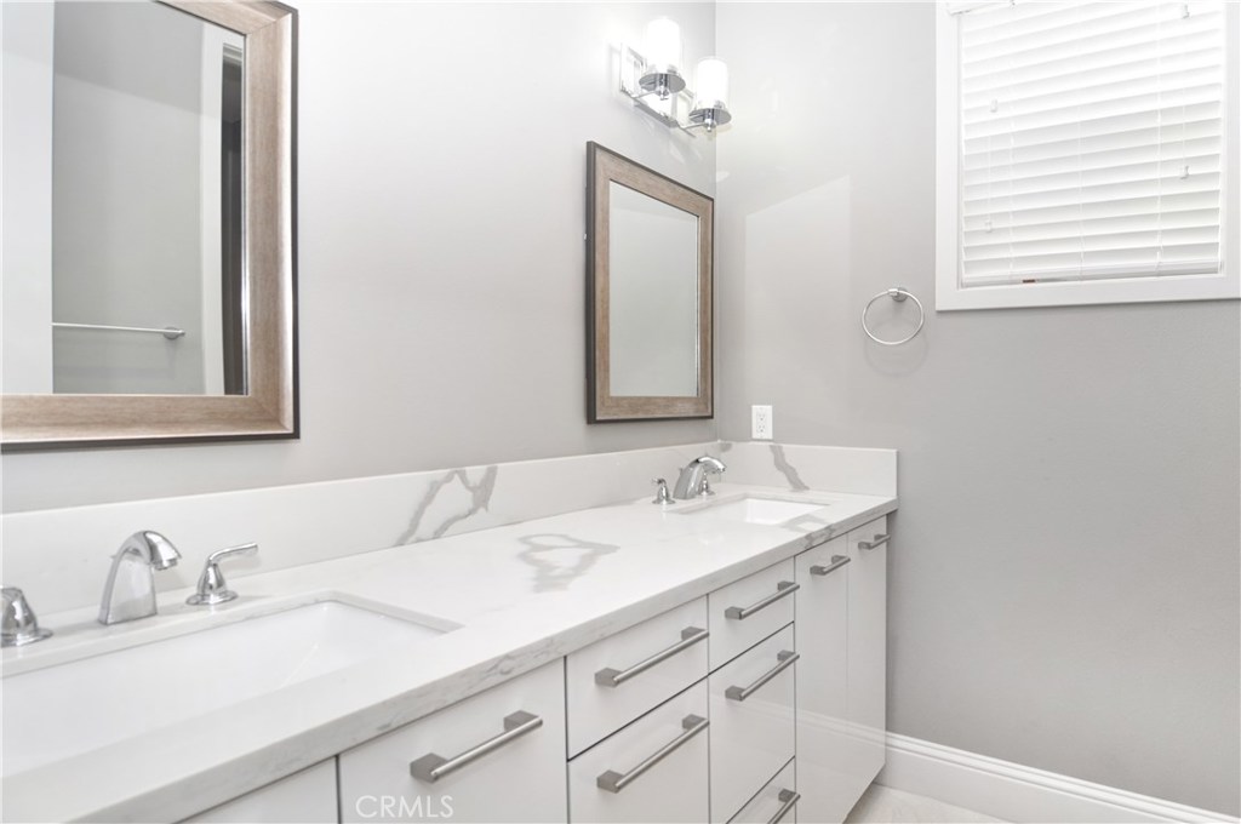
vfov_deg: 67.2
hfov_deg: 90.1
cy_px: 412
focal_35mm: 18
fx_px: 620
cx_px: 620
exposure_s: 1/60
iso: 400
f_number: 7.1
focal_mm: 12
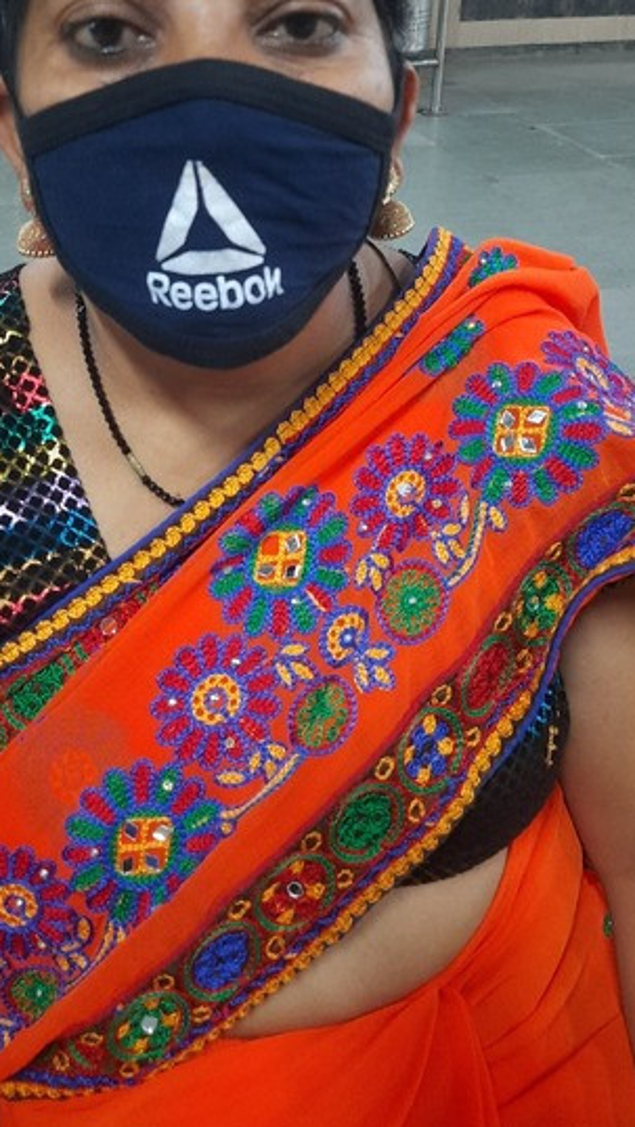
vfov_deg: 56.1
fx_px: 1047
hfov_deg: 33.6
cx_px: 243
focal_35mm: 35
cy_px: 436
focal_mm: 5.23
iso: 640
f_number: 1.8
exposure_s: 1/25
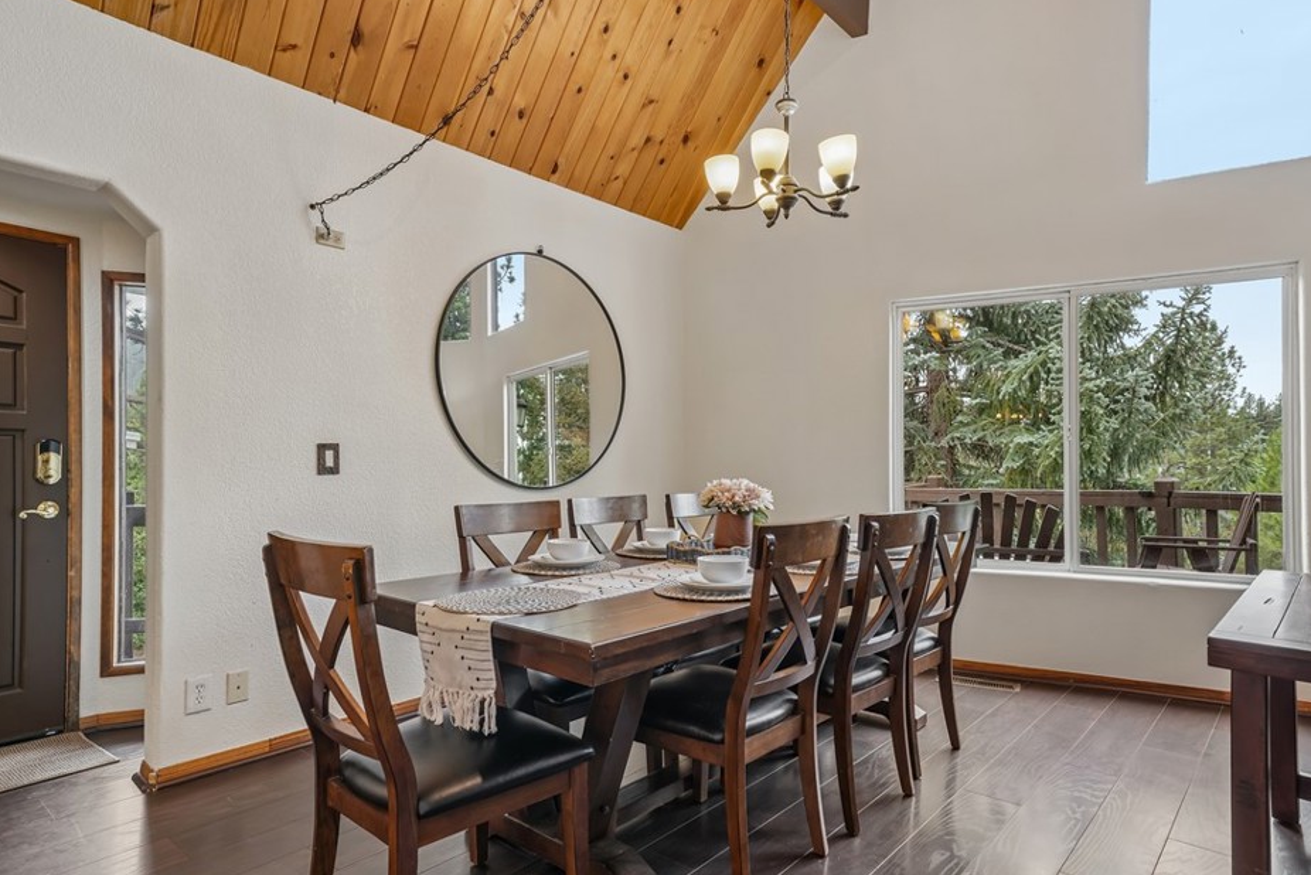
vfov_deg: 59.5
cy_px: 454
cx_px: 692
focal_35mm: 21
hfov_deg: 81.1
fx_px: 765
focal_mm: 19
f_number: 8
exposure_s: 1/10
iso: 400
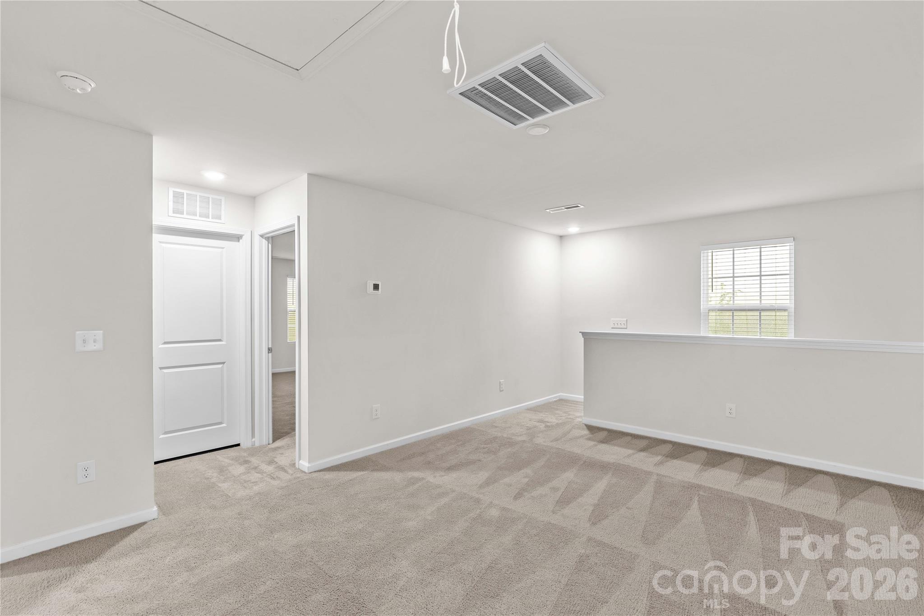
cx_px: 462
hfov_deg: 96.7
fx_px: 411
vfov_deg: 73.7
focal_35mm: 16
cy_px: 308
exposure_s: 1.6
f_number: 8
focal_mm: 16
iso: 100
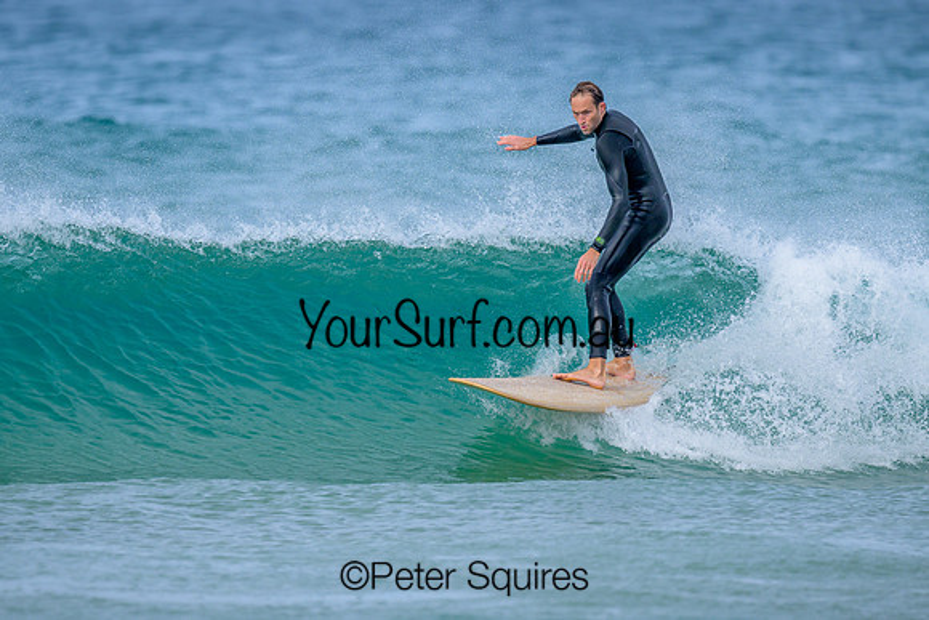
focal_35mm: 1101
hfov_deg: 1.9
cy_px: 313
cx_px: 419
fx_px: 28407
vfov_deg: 1.3
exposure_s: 1/2000
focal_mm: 800
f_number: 6.3
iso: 400
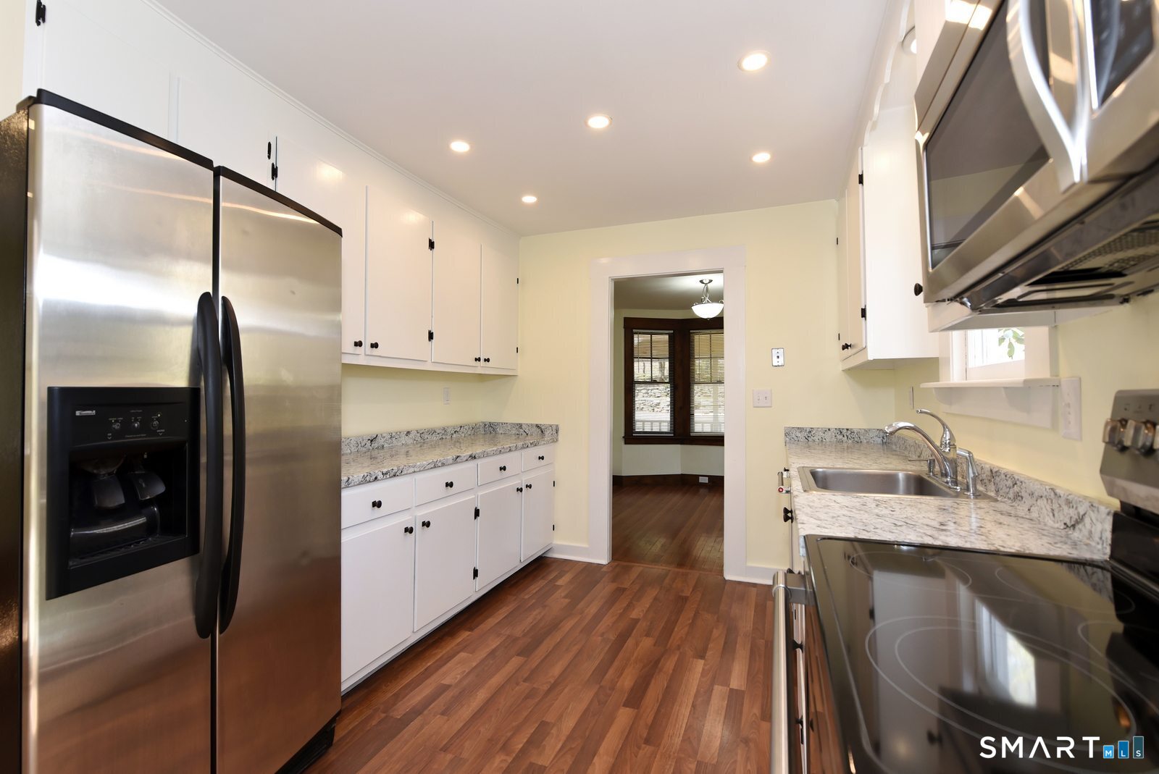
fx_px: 451
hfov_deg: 104.2
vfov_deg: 81.3
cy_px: 387
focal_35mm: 14
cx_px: 580
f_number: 5.6
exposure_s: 1/125
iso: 500
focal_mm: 14
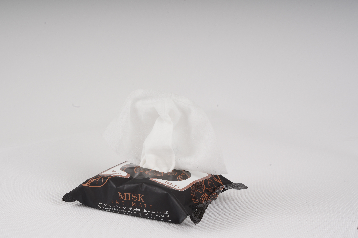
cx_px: 159
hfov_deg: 24.2
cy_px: 139
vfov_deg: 16.3
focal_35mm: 84
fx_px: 835
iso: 100
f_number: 20
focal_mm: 70
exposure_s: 1/160
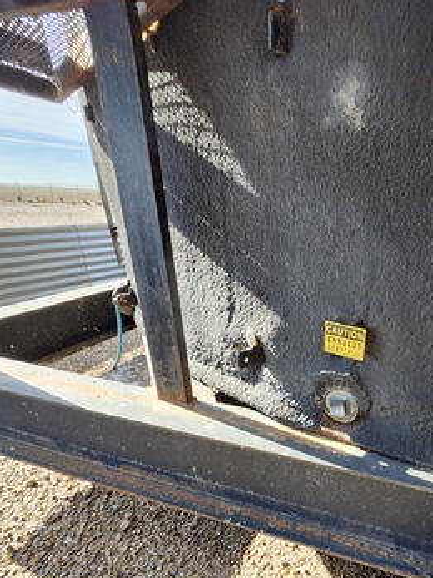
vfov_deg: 79.6
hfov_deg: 62.6
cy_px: 376
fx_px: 334
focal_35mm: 20
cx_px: 318
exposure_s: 1/152
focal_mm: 1.74
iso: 40
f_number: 2.2
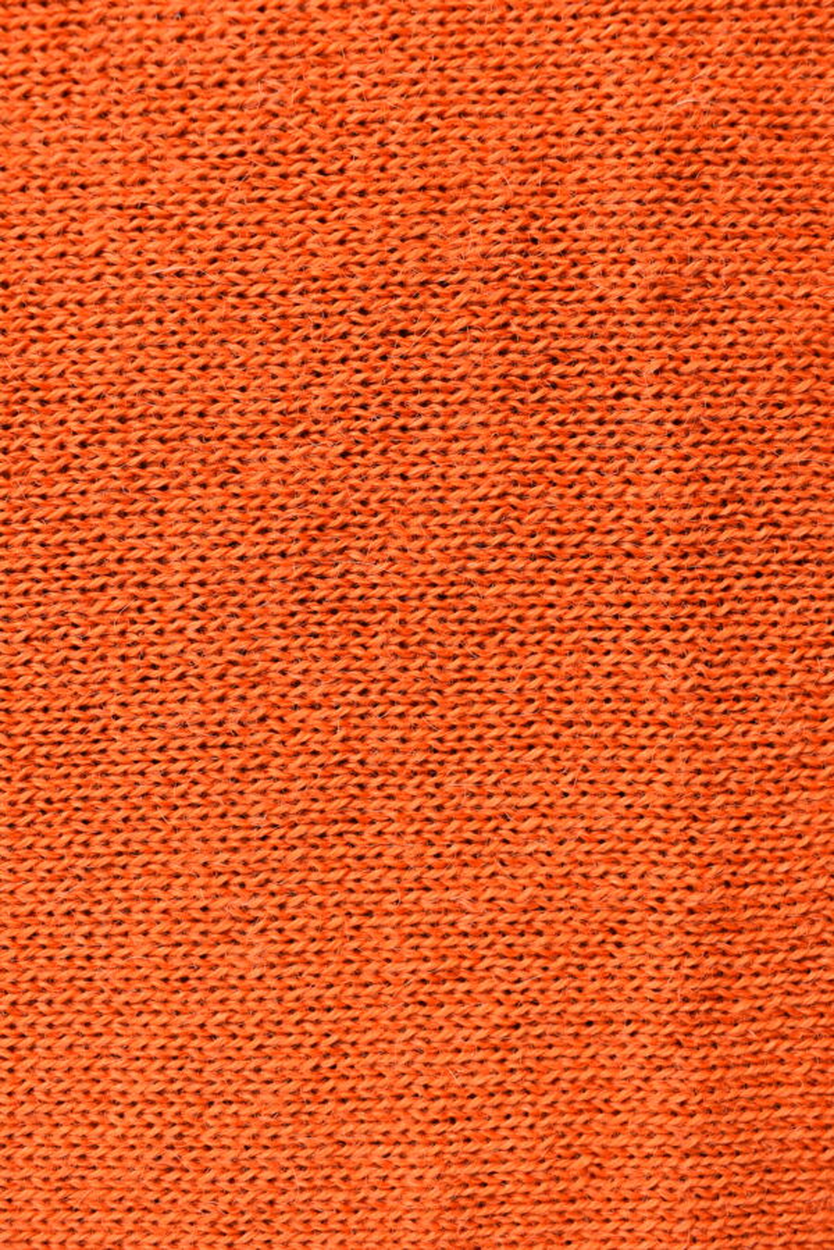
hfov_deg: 36.9
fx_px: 1250
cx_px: 417
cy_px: 625
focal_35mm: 36
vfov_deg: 53.1
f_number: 6.3
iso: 400
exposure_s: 1/160
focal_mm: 24
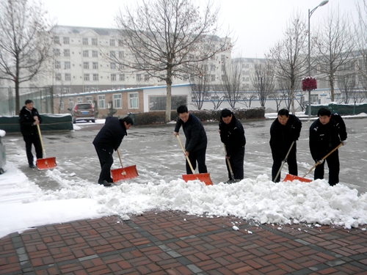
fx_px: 382
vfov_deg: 39.7
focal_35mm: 36
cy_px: 138
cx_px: 184
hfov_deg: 51.4
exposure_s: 1/135
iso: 80
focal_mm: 6.4
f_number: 3.7
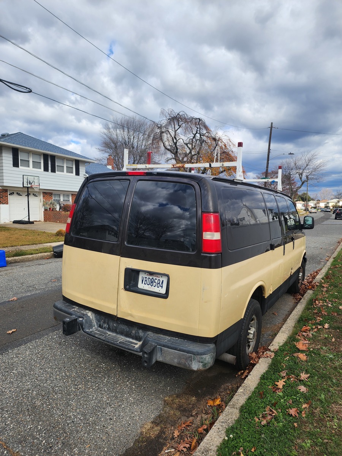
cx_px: 171
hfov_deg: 58.9
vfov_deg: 73.9
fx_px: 303
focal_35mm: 23
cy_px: 228
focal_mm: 6.4
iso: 12
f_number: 1.8
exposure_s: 1/588
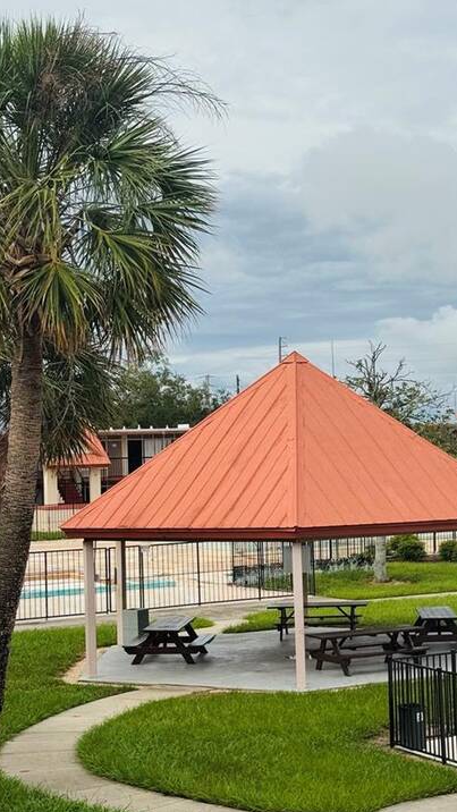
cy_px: 440
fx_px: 1572
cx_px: 346
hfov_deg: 16.5
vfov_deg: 29.0
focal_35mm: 73
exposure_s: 1/4975
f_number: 1.78
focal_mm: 6.76
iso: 64
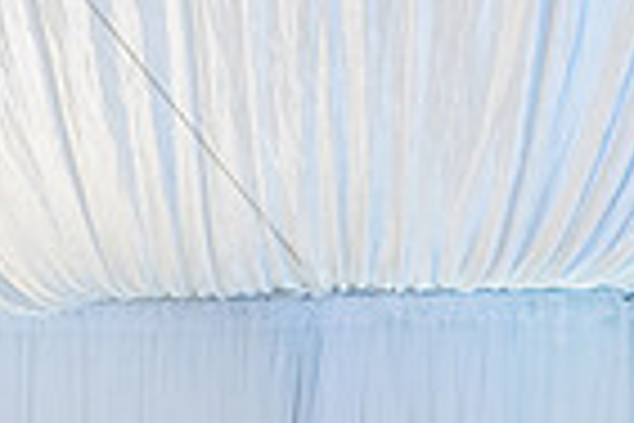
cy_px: 866
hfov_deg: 19.4
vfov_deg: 11.6
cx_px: 202
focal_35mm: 105
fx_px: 1849
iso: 1000
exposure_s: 1/160
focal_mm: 24
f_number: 6.3
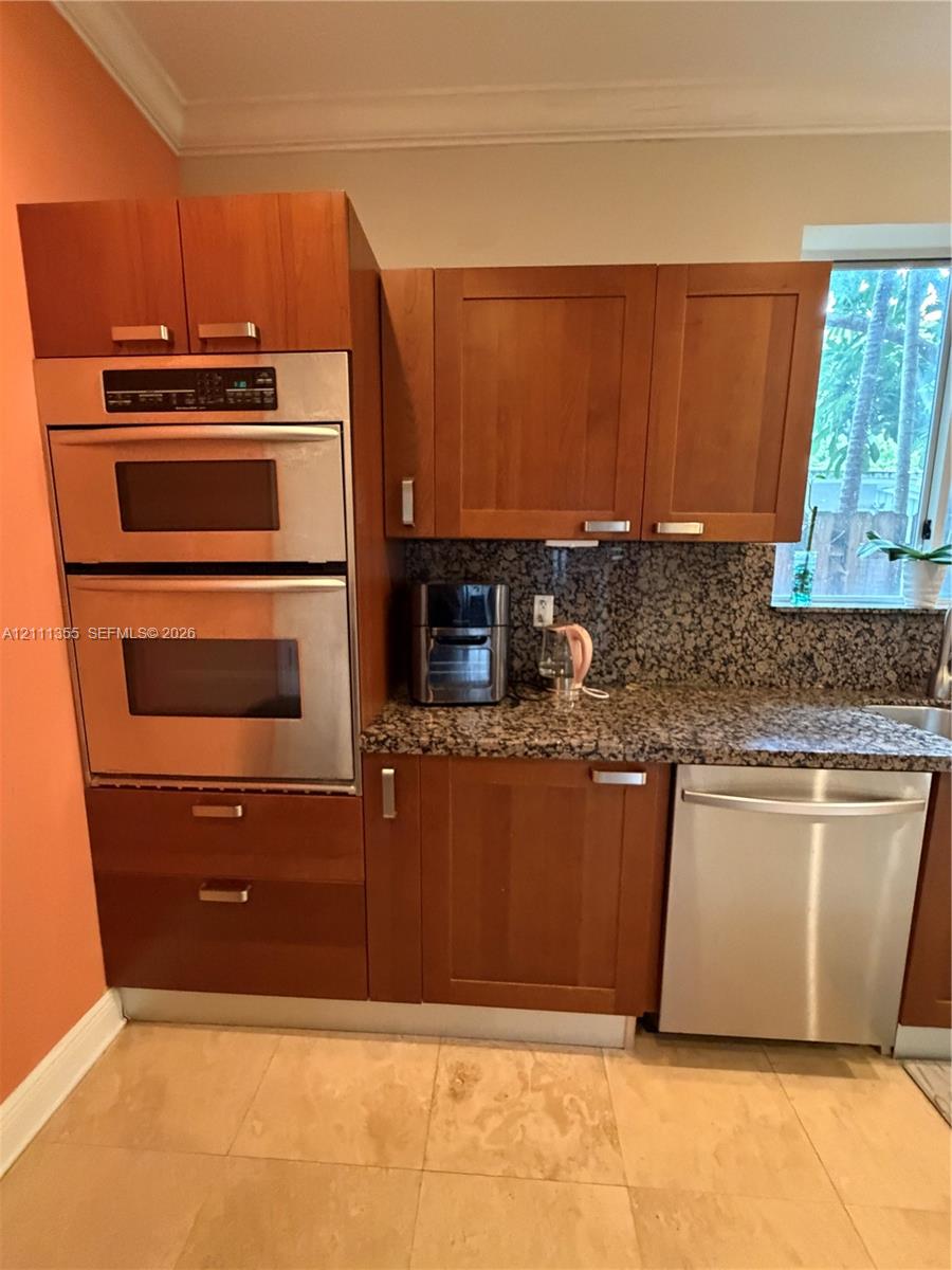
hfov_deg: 85.7
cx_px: 476
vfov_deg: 102.1
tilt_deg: -8.8
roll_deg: -0.6
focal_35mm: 14
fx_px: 513
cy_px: 635
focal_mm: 2.22
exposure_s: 1/60
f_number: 2.2
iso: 640
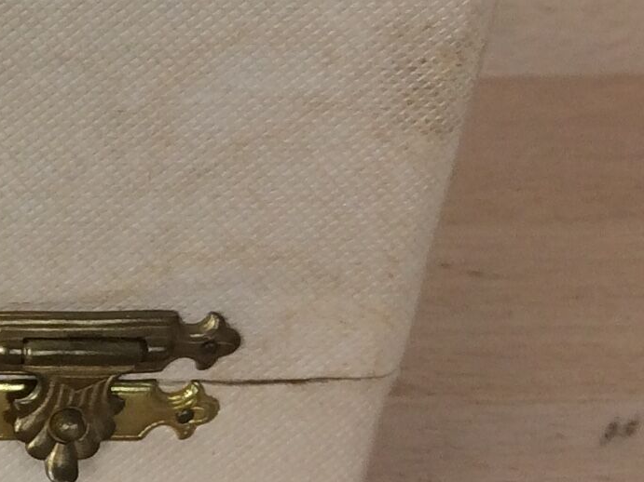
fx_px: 2548
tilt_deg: -27.6
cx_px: -758
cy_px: 125
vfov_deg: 10.8
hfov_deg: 12.3
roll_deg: -2.4
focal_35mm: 137
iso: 40
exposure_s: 1/50
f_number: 2.2
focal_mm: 4.15
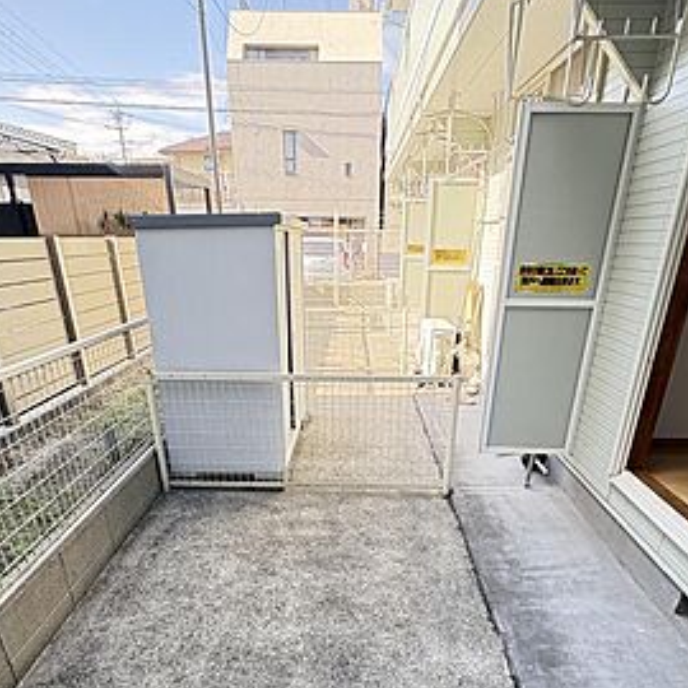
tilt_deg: -24.0
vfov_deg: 67.7
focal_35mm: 22
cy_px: 459
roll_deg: -0.5
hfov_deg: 69.6
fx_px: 495
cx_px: 359
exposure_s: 1/132
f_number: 2.2
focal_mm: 2.22
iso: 100
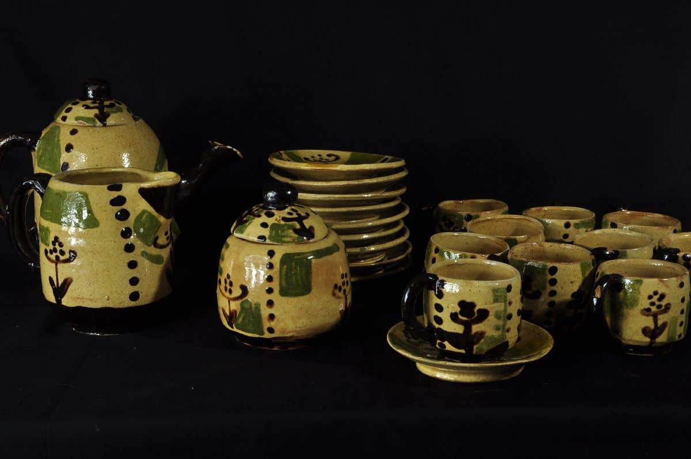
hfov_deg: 33.4
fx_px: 1150
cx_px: 346
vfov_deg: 22.6
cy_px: 230
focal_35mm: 60
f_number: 20
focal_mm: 40
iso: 200
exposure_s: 1/200
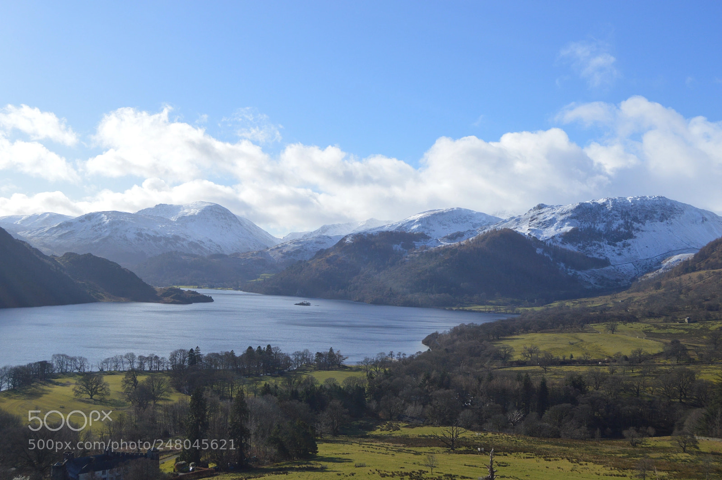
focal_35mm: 39
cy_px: 240
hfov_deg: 49.6
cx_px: 361
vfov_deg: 34.2
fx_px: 782
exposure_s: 1/2000
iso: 400
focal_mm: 26
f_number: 7.1
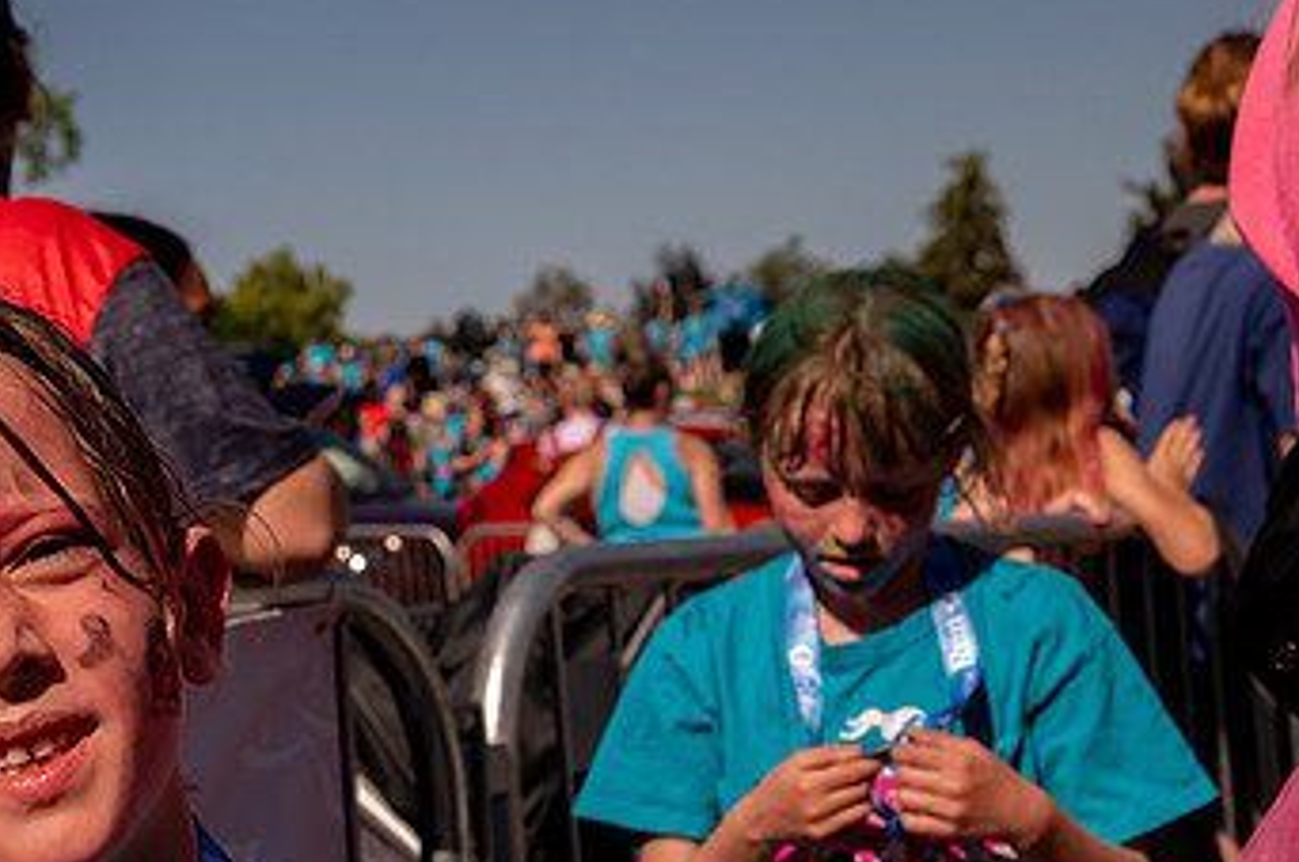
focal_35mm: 112
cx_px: 273
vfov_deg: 12.1
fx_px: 4036
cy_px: 706
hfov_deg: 18.1
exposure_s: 1/1600
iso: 800
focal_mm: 66
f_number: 11
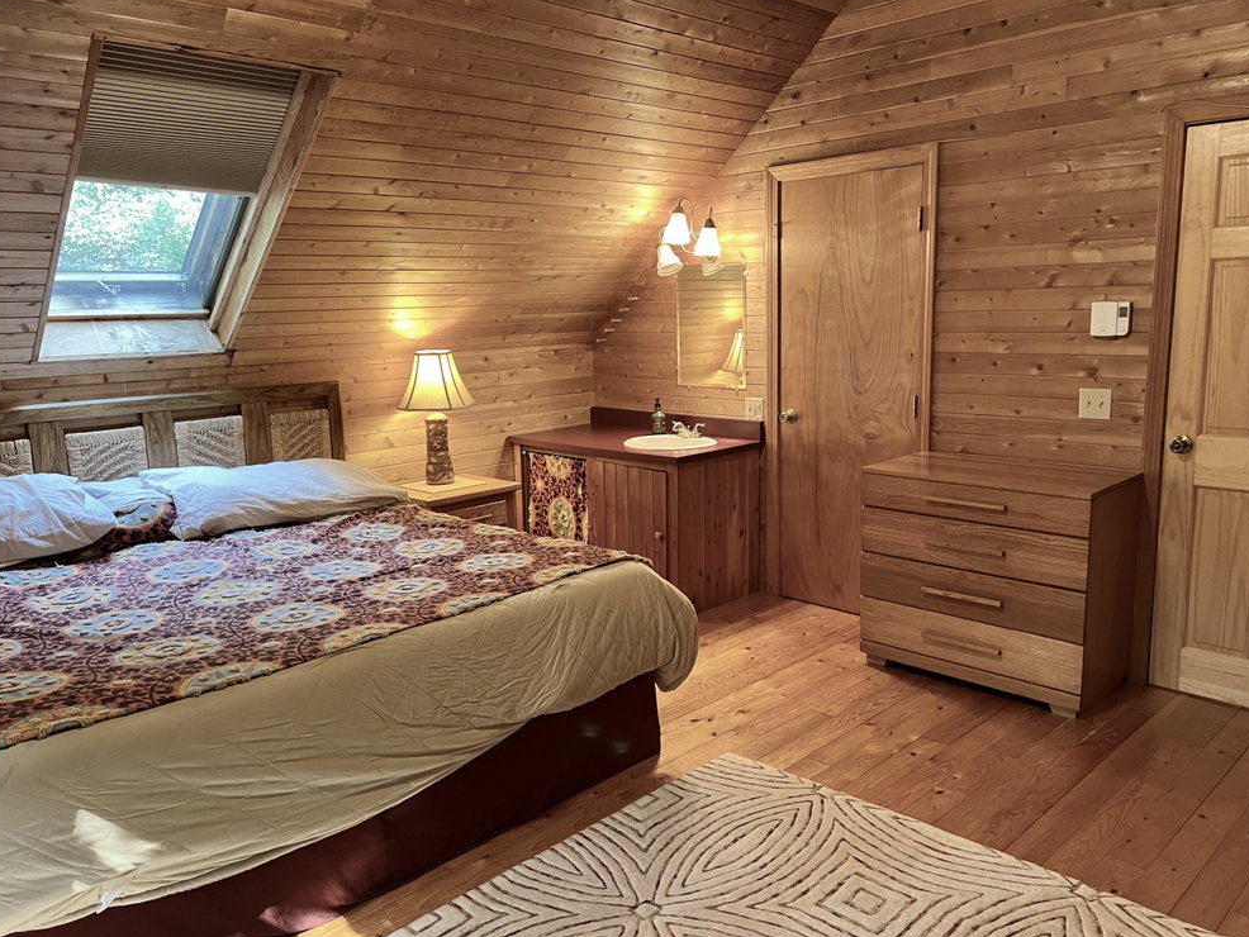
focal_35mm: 27
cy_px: 475
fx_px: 974
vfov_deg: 51.4
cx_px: 637
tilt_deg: -11.2
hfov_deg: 65.3
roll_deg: +1.2
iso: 200
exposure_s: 1/60
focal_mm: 5.7
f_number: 1.5
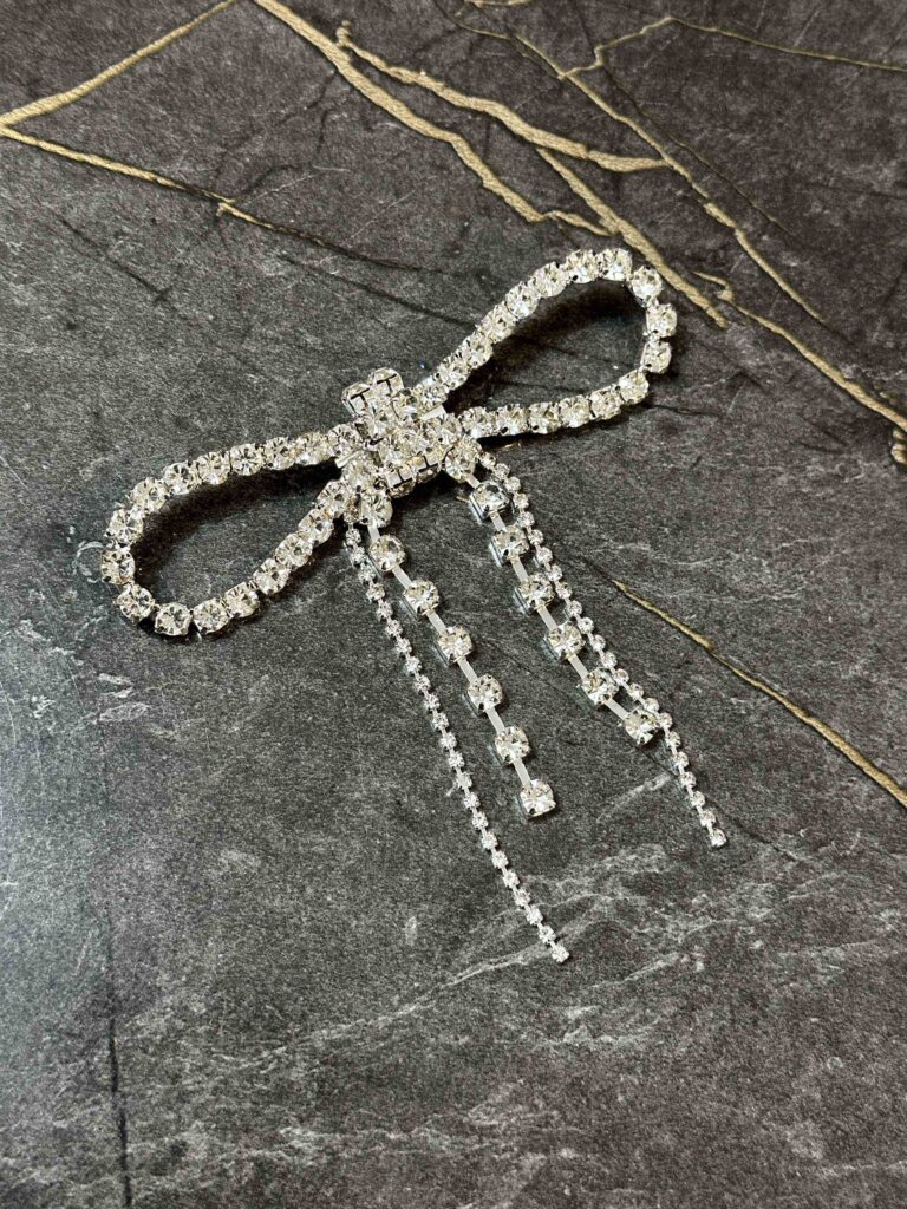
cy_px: 604
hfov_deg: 30.3
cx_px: 454
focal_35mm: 48
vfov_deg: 39.7
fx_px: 1677
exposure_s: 1/50
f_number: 1.78
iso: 125
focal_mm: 6.86
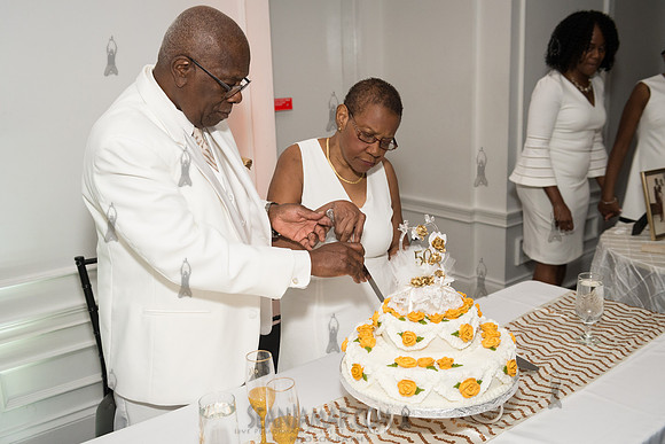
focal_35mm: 35
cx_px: 332
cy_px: 222
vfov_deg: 37.9
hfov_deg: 54.4
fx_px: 647
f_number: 4
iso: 2500
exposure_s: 1/800
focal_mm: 35
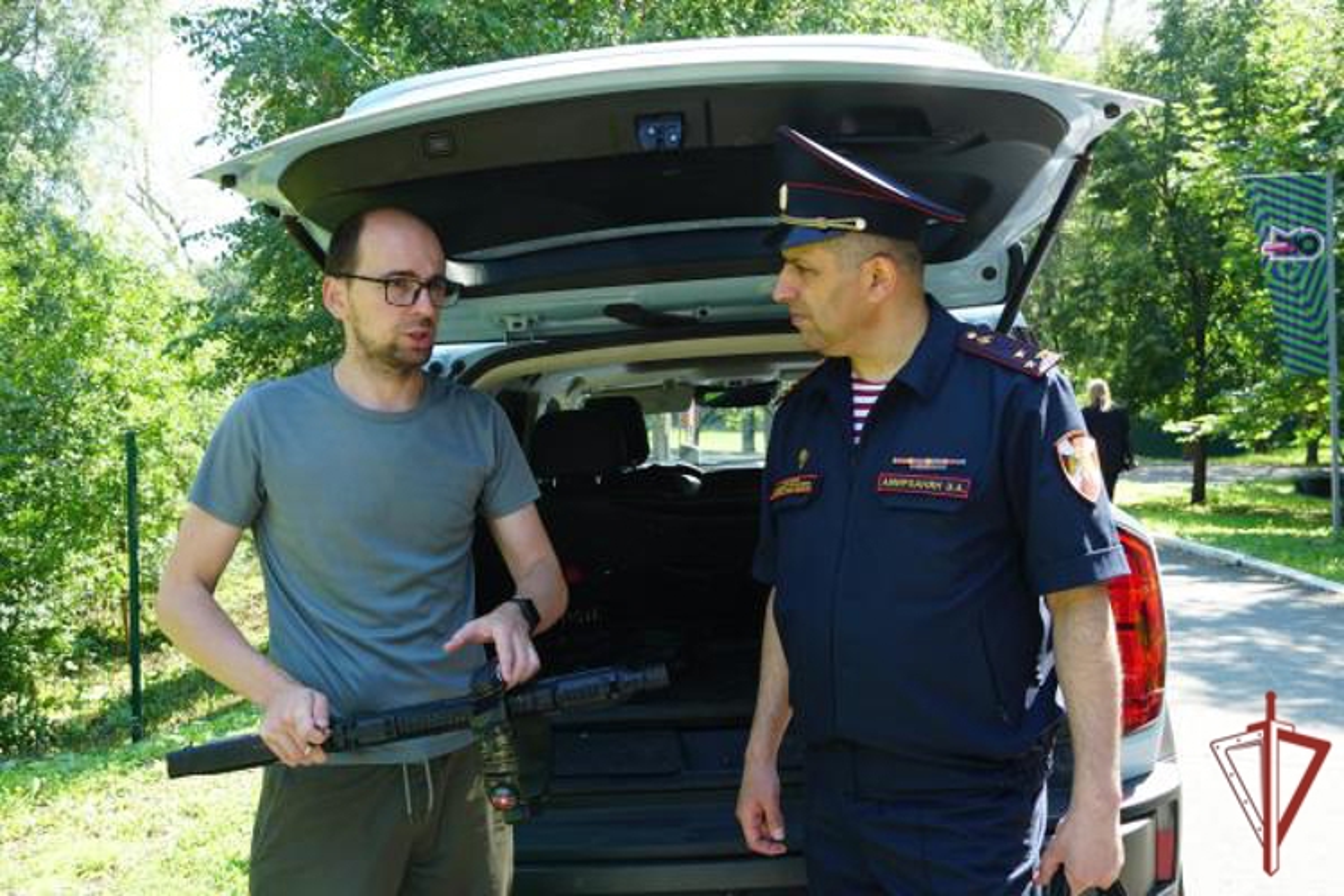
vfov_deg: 36.9
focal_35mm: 36
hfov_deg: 53.1
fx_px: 1344
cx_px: 672
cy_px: 448
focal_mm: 24
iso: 100
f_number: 5
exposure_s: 1/60
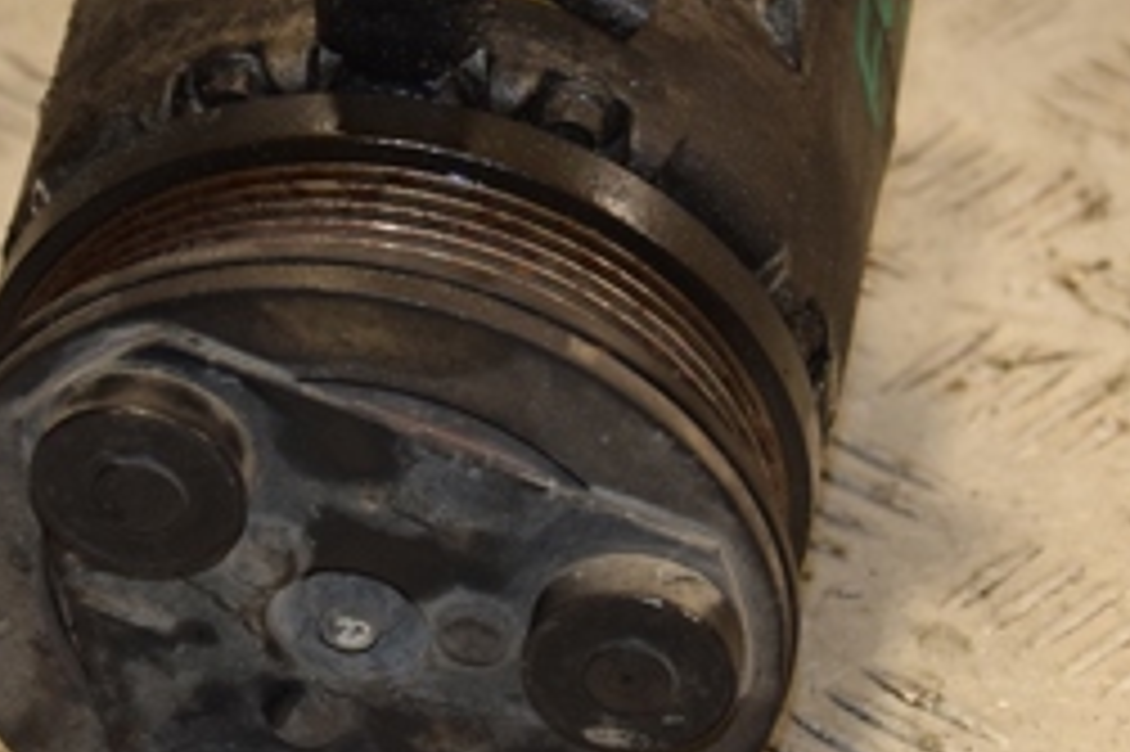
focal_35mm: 237
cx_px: 432
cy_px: 135
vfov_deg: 5.8
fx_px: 7434
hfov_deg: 8.7
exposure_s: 1/200
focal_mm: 62
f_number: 5.3
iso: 800
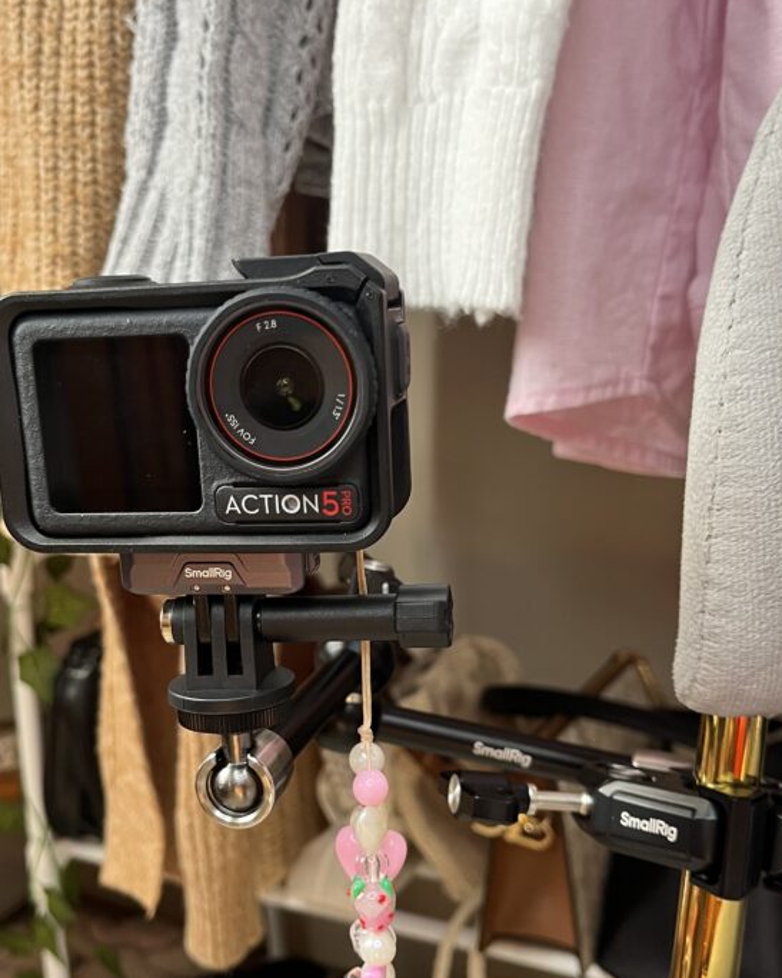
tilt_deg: -12.8
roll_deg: +2.1
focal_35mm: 38
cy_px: 588
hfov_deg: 39.1
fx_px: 1100
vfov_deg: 47.7
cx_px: 343
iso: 125
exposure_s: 1/60
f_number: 1.6
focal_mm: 5.1
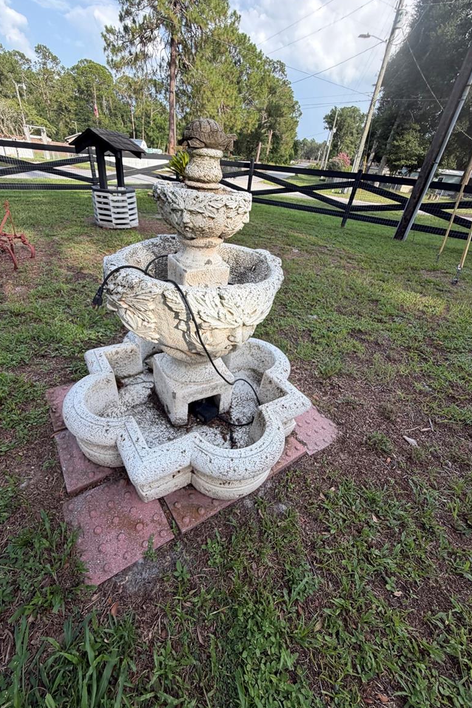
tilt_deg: -33.7
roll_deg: -6.7
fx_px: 295
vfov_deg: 100.4
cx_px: 217
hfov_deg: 77.2
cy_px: 359
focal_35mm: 15
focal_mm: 2.22
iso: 40
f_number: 2.2
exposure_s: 1/502
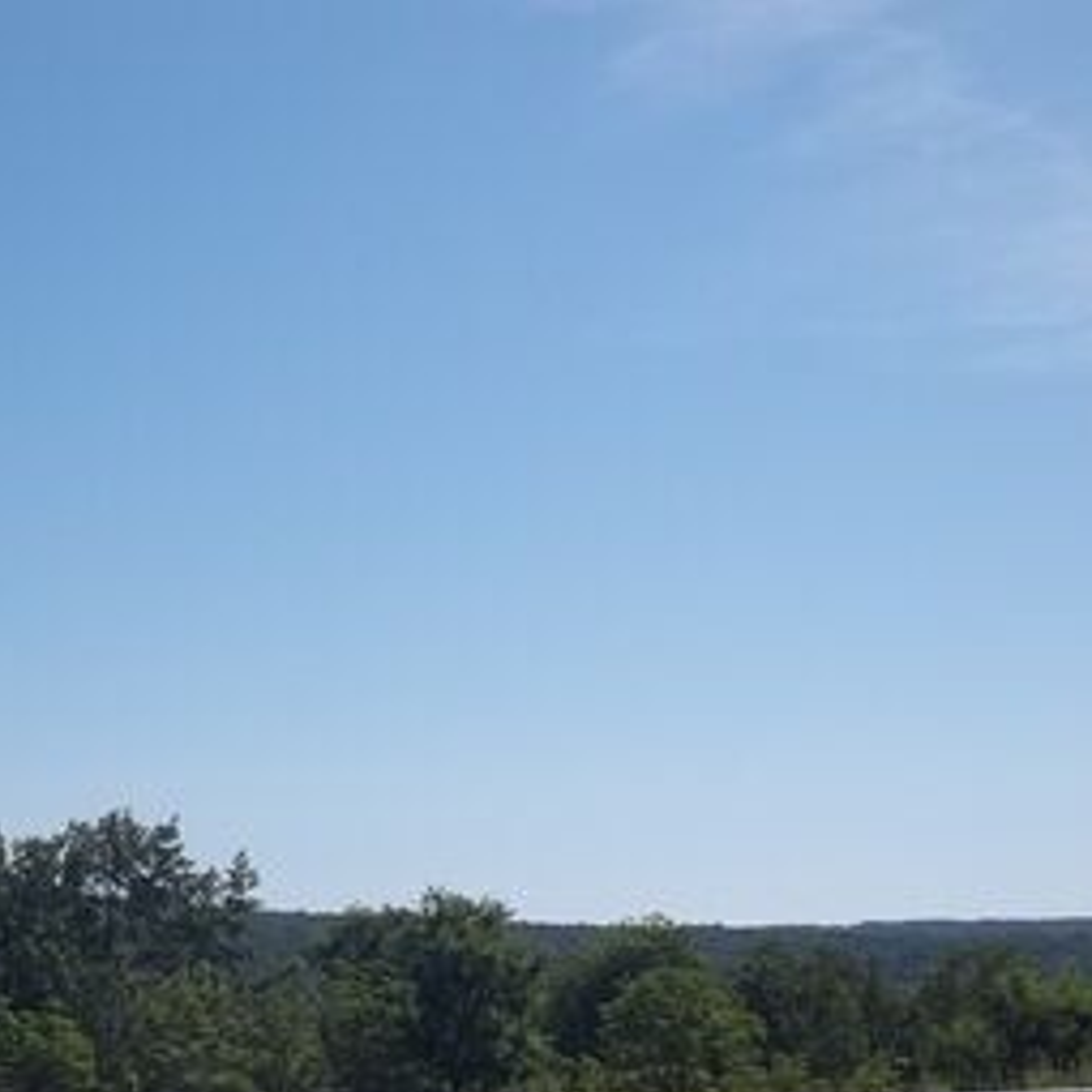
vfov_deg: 24.0
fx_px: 2570
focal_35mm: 72
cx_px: 355
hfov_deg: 23.9
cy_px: 638
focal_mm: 9.3
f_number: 12.6
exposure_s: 1/125
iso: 80
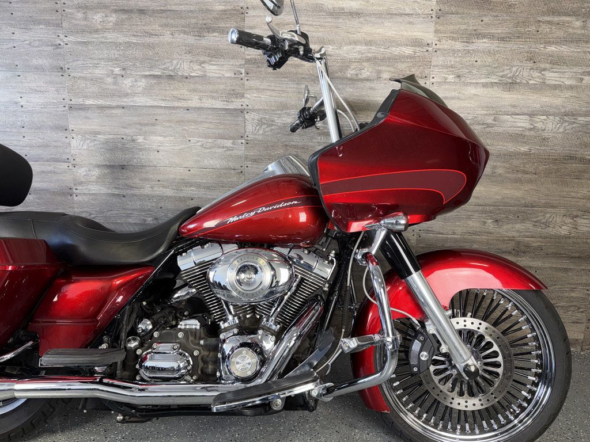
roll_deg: -1.6
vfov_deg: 56.8
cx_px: 295
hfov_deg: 71.6
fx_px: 409
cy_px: 221
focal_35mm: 24
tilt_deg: -9.9
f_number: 1.78
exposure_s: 1/30
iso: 50
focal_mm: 6.76
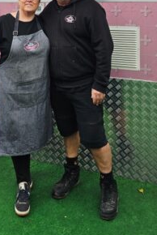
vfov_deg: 37.3
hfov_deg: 28.0
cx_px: 53
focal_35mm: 48
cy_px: 7
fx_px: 313
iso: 12
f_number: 1.7
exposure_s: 1/212
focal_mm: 6.3
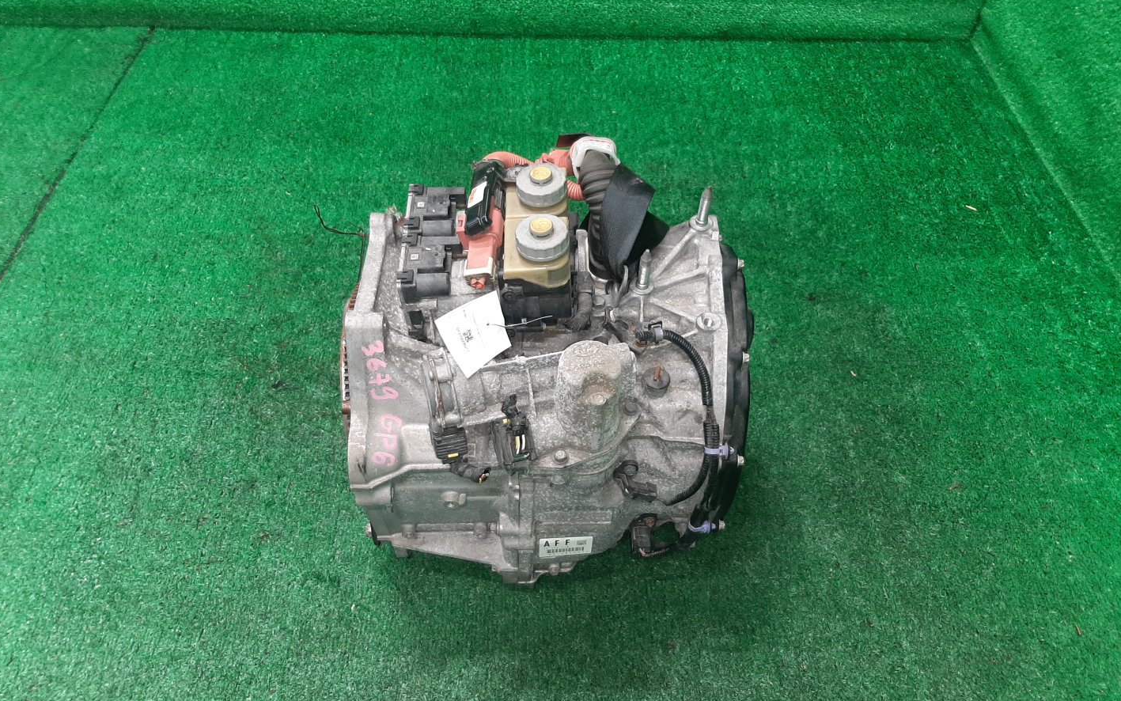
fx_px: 856
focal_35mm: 28
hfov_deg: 66.5
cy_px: 383
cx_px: 565
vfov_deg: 44.5
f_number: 1.7
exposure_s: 1/50
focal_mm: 3.93
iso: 157
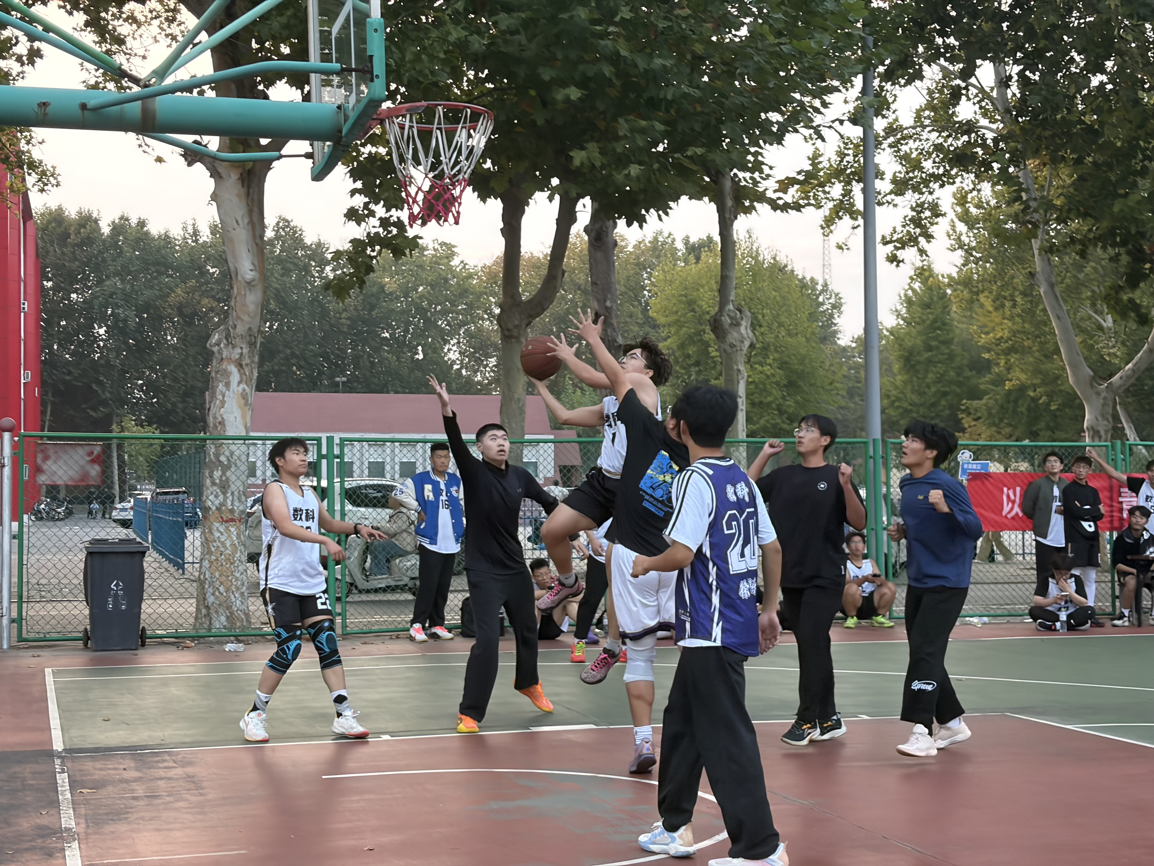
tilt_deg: +1.5
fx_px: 1734
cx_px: 577
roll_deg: +0.3
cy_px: 433
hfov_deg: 36.8
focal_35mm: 52
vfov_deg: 28.0
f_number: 1.6
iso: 64
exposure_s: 1/186
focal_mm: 5.96
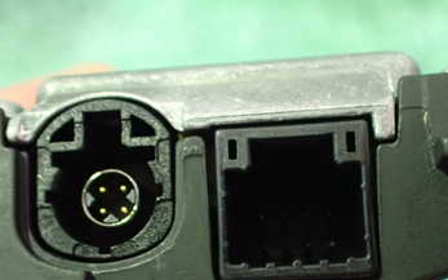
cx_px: 253
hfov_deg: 36.8
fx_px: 672
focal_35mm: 55
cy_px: 227
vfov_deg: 23.2
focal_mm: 5.4
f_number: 2.3
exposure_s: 1/30
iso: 1250
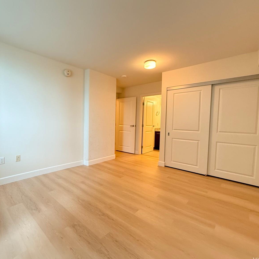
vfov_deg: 84.0
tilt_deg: -3.4
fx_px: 144
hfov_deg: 83.3
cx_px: 108
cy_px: 128
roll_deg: -1.6
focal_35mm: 17
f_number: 2.2
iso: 400
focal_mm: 2.22
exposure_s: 1/60
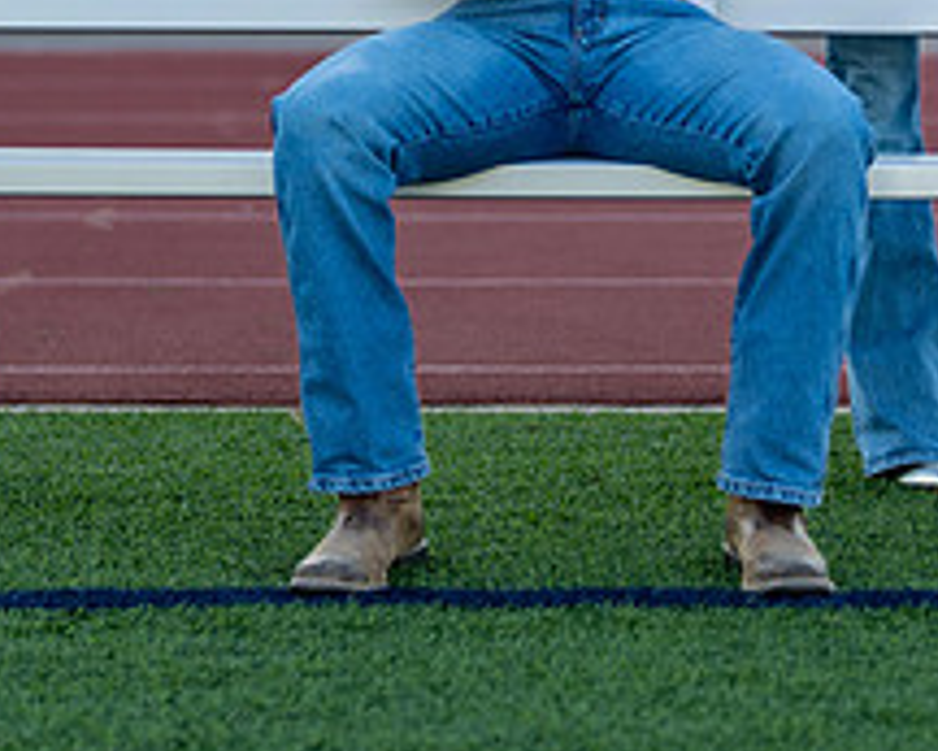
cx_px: 866
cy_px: -185
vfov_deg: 8.8
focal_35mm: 173
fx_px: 4805
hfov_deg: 11.1
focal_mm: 50
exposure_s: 1/1250
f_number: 1.2
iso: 100
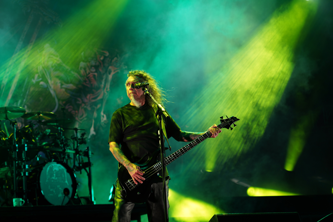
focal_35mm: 82
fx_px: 758
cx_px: 166
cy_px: 111
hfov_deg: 24.8
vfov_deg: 16.7
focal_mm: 82
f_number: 4
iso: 160
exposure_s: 1/100
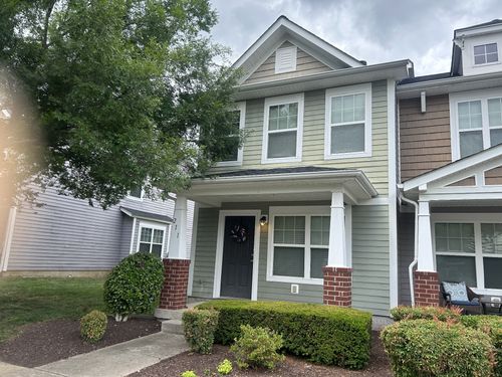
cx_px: 251
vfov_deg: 53.1
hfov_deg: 67.3
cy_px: 188
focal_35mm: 26
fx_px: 377
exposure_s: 1/1395
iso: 50
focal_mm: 5.7
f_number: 1.5
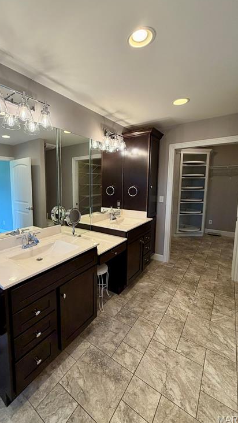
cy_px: 205
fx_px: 179
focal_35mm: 16
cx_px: 84
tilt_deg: -6.0
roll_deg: +0.2
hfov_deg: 65.7
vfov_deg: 99.3
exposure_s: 1/120
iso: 200
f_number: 2.2
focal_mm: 2.22
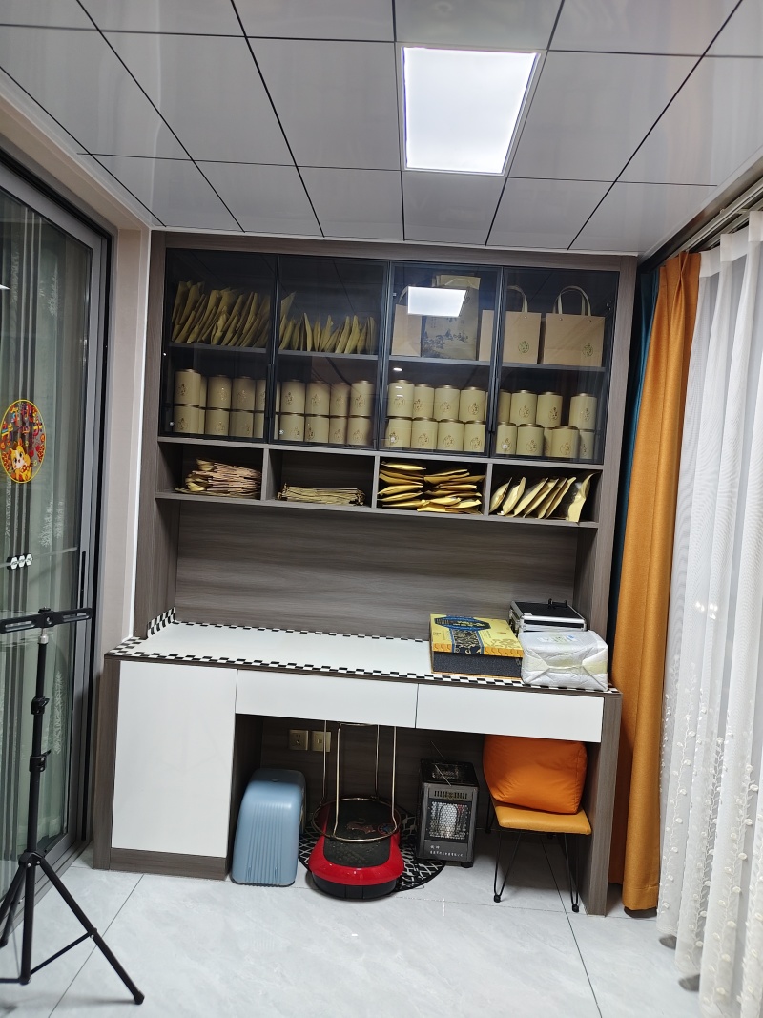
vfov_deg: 73.9
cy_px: 509
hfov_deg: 58.9
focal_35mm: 23
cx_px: 382
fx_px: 676
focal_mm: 5.56
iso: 615
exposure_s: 1/50
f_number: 1.88
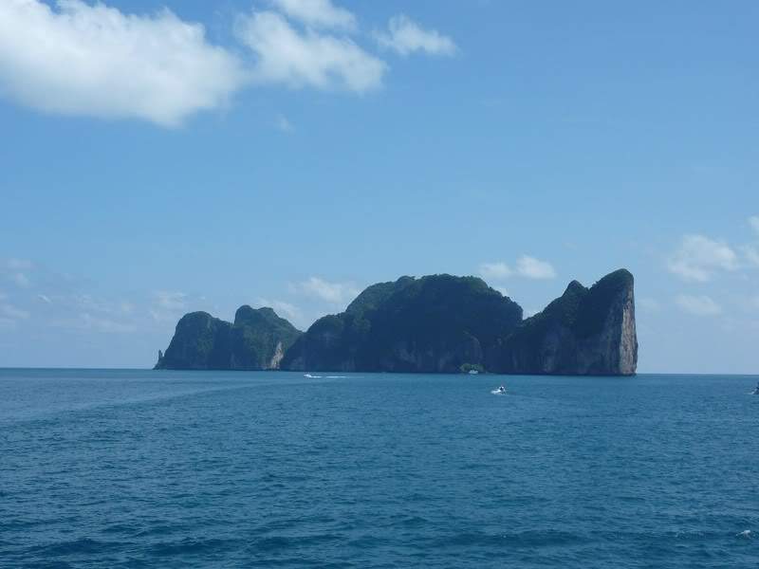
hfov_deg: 36.2
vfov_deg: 27.5
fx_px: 1162
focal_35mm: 53
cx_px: 380
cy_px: 284
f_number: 5.6
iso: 80
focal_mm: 7.3
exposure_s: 1/640
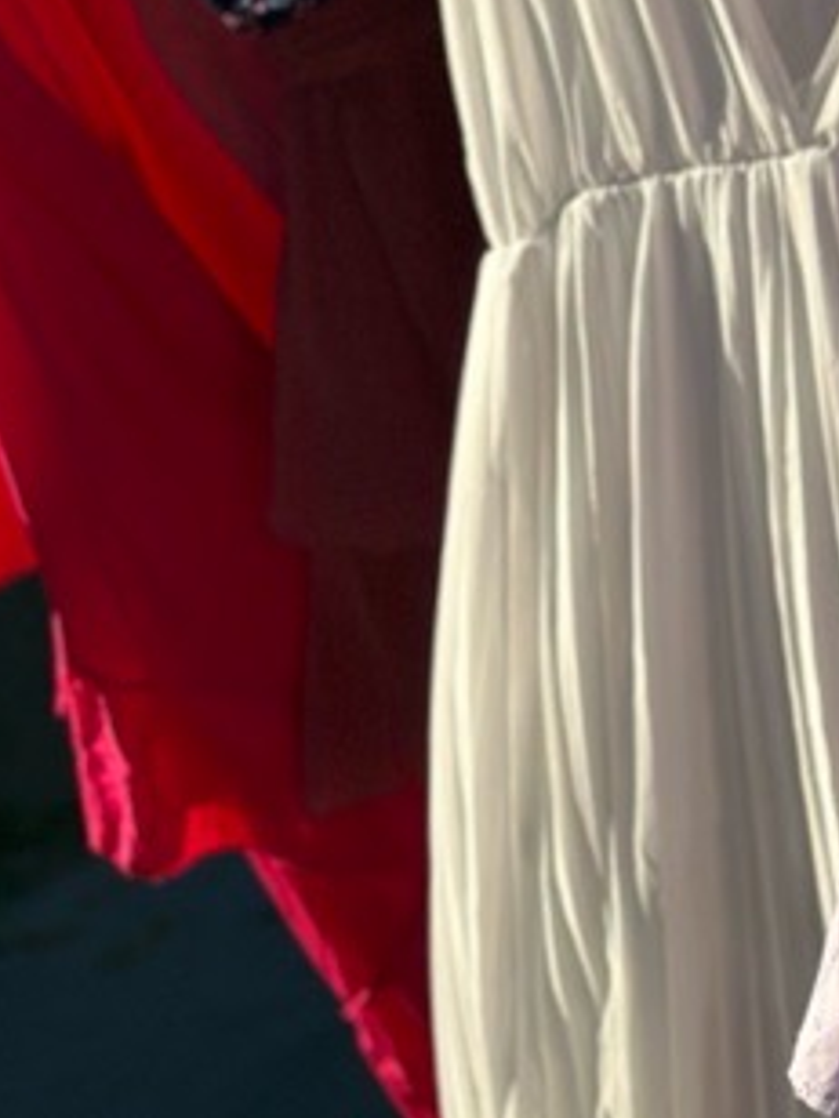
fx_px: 5041
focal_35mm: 156
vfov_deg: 12.4
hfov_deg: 9.2
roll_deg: -0.3
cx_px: 1347
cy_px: -236
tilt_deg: -9.8
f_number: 1.78
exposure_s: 1/4785
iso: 100
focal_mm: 6.86
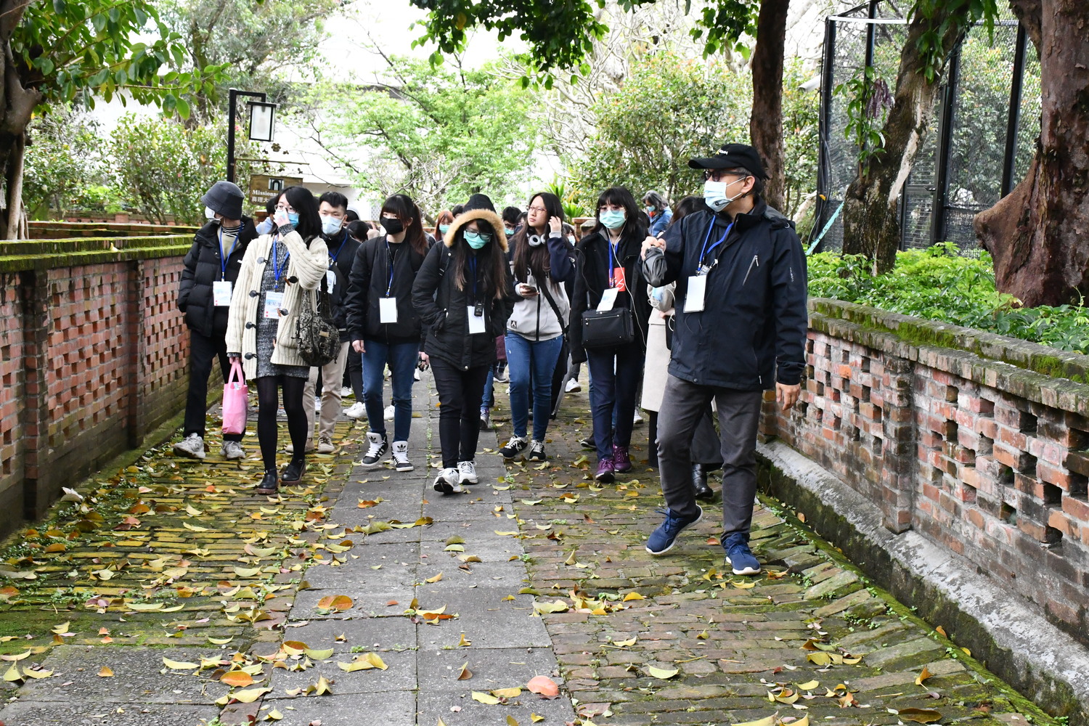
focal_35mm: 51
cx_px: 544
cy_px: 363
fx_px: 1543
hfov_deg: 38.9
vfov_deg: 26.5
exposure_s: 1/500
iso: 5000
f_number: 11
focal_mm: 34
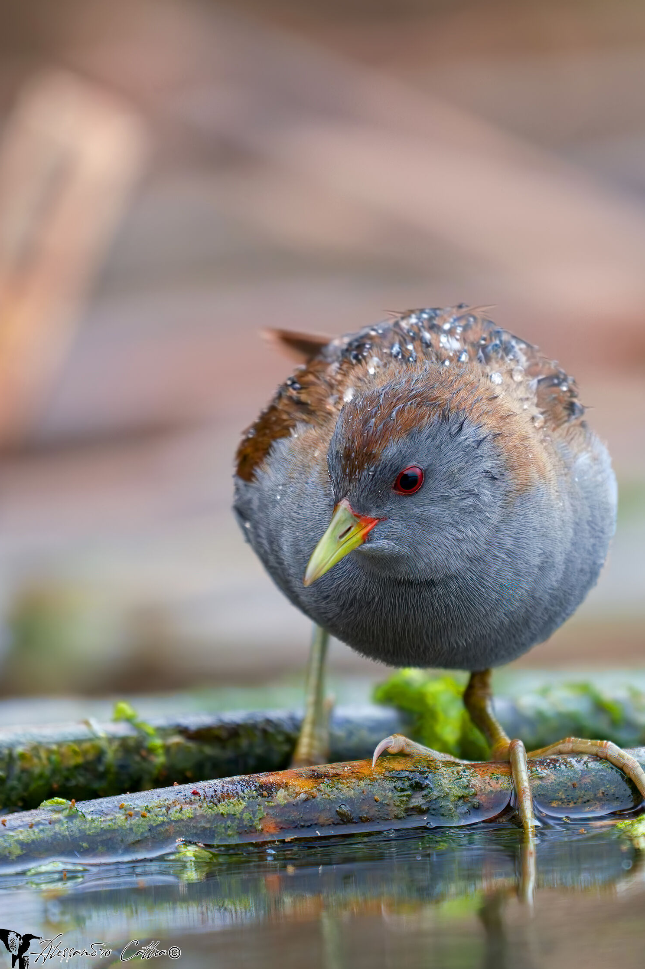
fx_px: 11559
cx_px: 342
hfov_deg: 3.2
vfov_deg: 4.8
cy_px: 450
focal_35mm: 430
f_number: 5.6
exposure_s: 1/200
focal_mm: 400
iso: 1600
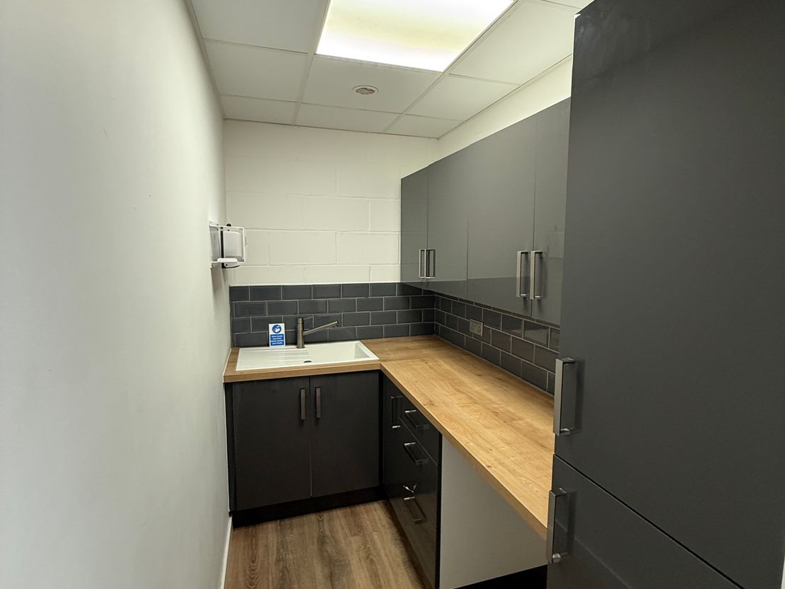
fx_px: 318
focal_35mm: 14
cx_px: 392
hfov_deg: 102.1
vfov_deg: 85.7
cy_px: 294
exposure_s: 1/100
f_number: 2.2
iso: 200
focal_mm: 2.22
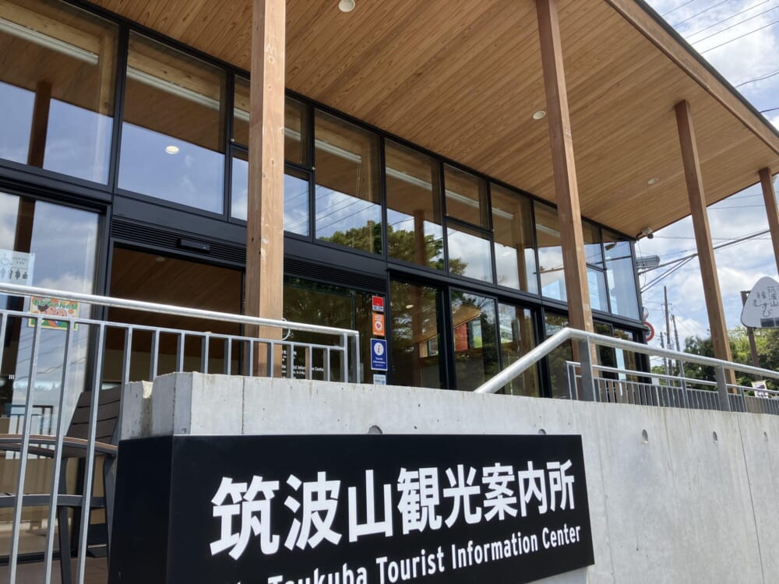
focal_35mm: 28
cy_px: 292
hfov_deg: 63.4
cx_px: 390
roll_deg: +1.9
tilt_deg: +15.1
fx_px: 630
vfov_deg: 49.7
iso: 32
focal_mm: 3.99
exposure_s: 1/917
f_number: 1.8
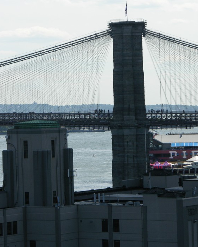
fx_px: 1457
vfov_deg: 9.7
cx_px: 65
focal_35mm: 199
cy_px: 118
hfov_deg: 7.8
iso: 50
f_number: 5.4
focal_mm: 34.7
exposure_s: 1/318
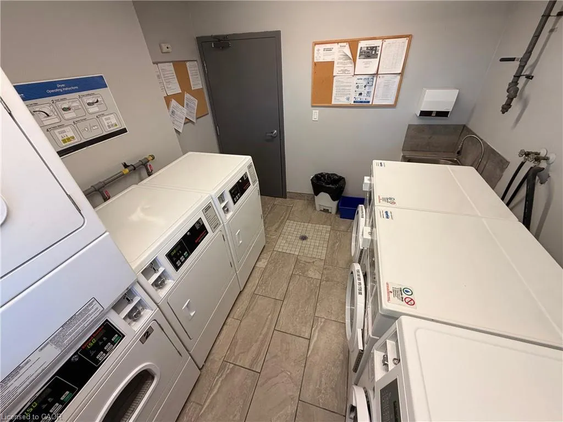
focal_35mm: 14
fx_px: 228
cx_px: 282
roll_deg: +4.1
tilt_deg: -34.4
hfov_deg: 102.1
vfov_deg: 85.7
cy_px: 211
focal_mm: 2.22
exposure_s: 1/121
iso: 200
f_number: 2.2
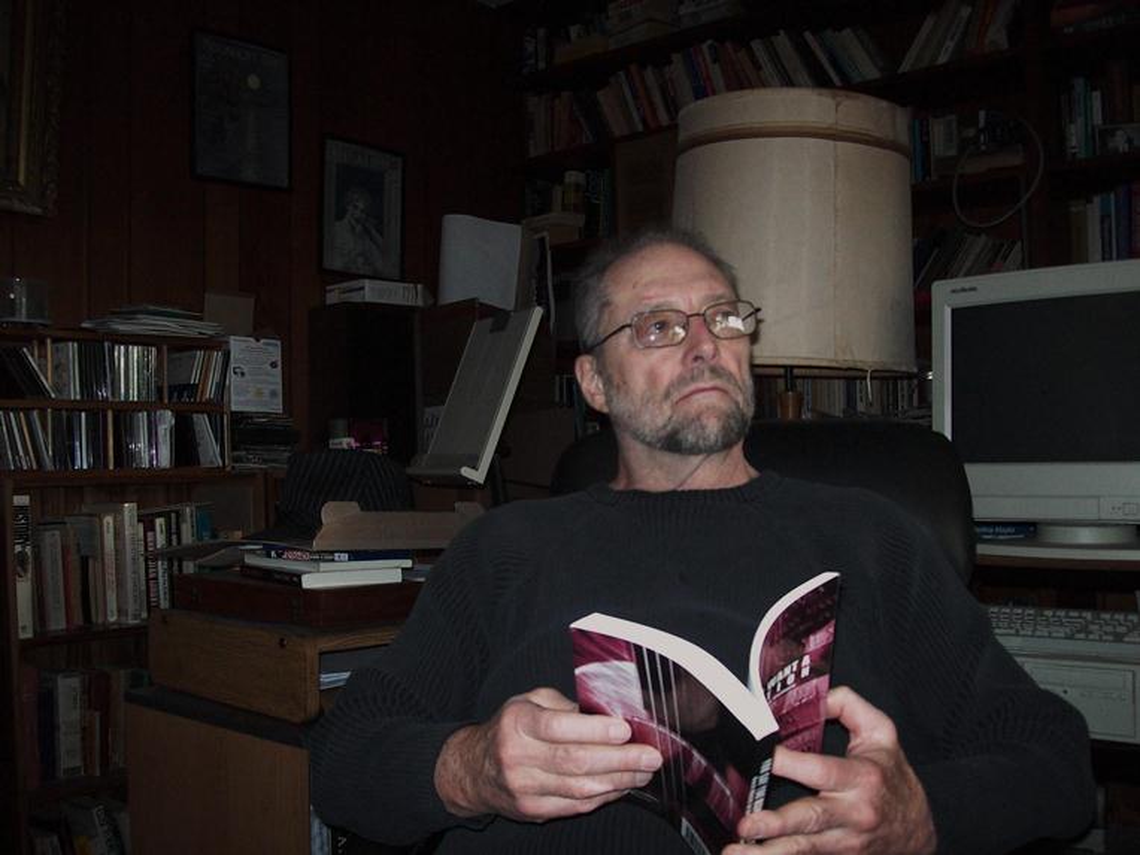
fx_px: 1186
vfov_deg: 39.7
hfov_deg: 51.4
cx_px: 570
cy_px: 428
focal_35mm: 36
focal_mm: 6
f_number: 2.7
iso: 200
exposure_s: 1/64
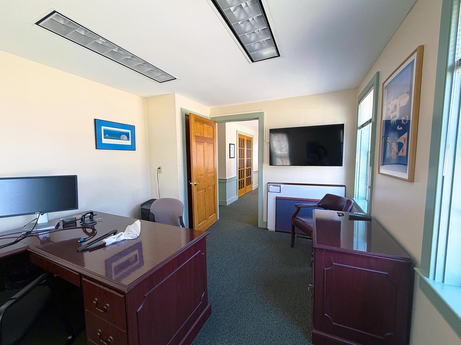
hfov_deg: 102.1
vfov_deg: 85.7
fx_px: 186
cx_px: 230
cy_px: 172
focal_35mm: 14
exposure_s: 1/120
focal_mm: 2.22
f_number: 2.2
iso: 250
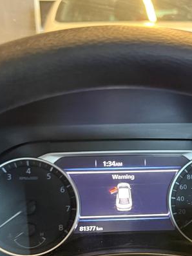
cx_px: 155
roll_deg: +0.1
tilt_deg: -20.6
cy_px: 205
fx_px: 429
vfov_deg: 32.3
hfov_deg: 24.8
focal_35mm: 58
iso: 1000
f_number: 1.78
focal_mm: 6.76
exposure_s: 1/32
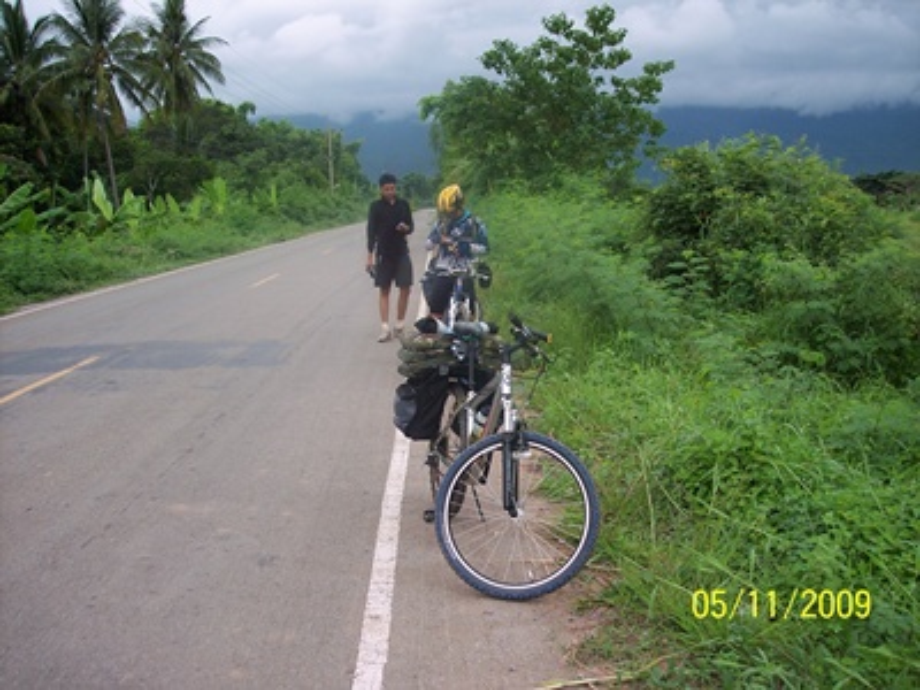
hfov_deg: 47.9
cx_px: 460
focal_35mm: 39
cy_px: 345
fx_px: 1037
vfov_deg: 36.8
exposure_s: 1/500
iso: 100
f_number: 3.4
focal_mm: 8
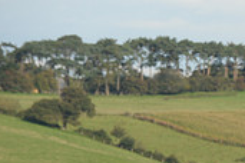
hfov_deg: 3.8
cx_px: 410
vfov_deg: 2.5
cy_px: 242
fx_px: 3695
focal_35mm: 543
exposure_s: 1/1250
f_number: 5
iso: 450
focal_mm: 160
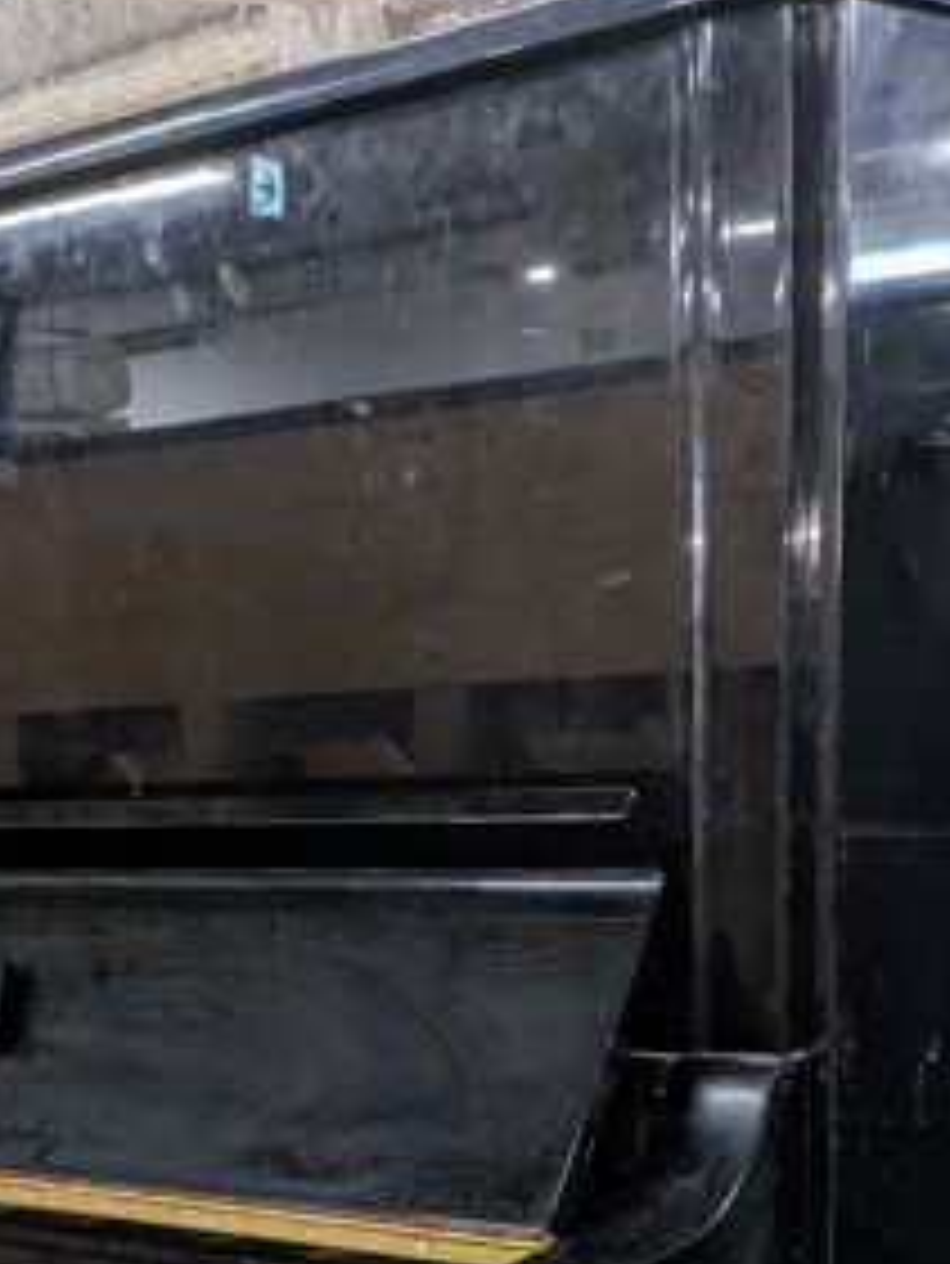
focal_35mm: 64
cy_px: 1336
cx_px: 11
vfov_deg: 28.0
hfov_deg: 22.1
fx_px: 2340
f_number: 1.89
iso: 109
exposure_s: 1/25
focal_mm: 5.43
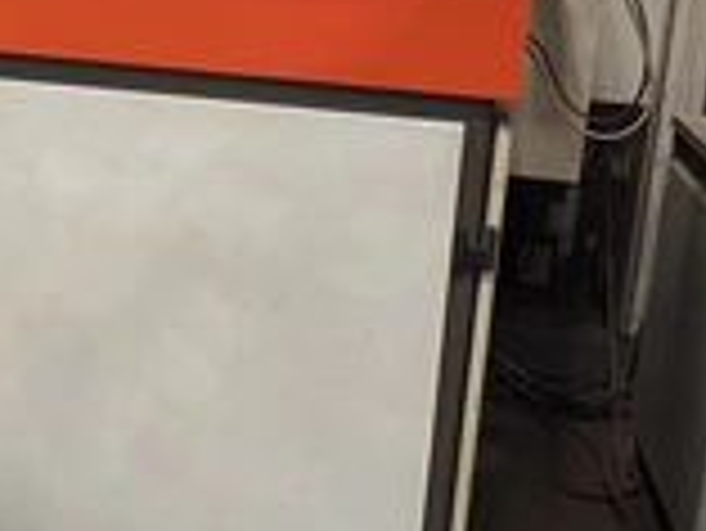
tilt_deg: -11.0
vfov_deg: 23.5
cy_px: 68
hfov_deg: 29.8
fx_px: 1245
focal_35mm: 61
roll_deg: -2.7
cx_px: 27
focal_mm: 6.86
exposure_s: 1/60
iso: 500
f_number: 1.78
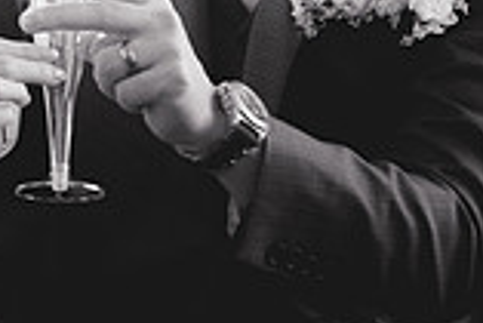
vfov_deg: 9.3
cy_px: -125
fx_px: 1947
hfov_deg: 13.6
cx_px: -138
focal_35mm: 145
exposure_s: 1/200
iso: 1250
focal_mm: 35
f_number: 1.4
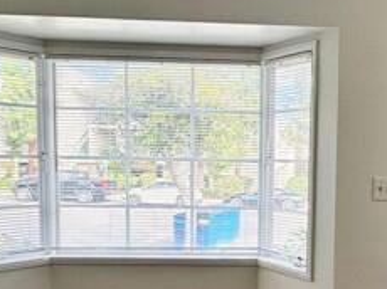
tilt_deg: -5.0
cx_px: 338
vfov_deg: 36.4
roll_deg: -1.8
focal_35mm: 39
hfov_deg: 44.2
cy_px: 188
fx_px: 436
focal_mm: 2.22
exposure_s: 1/138
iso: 40
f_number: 2.2
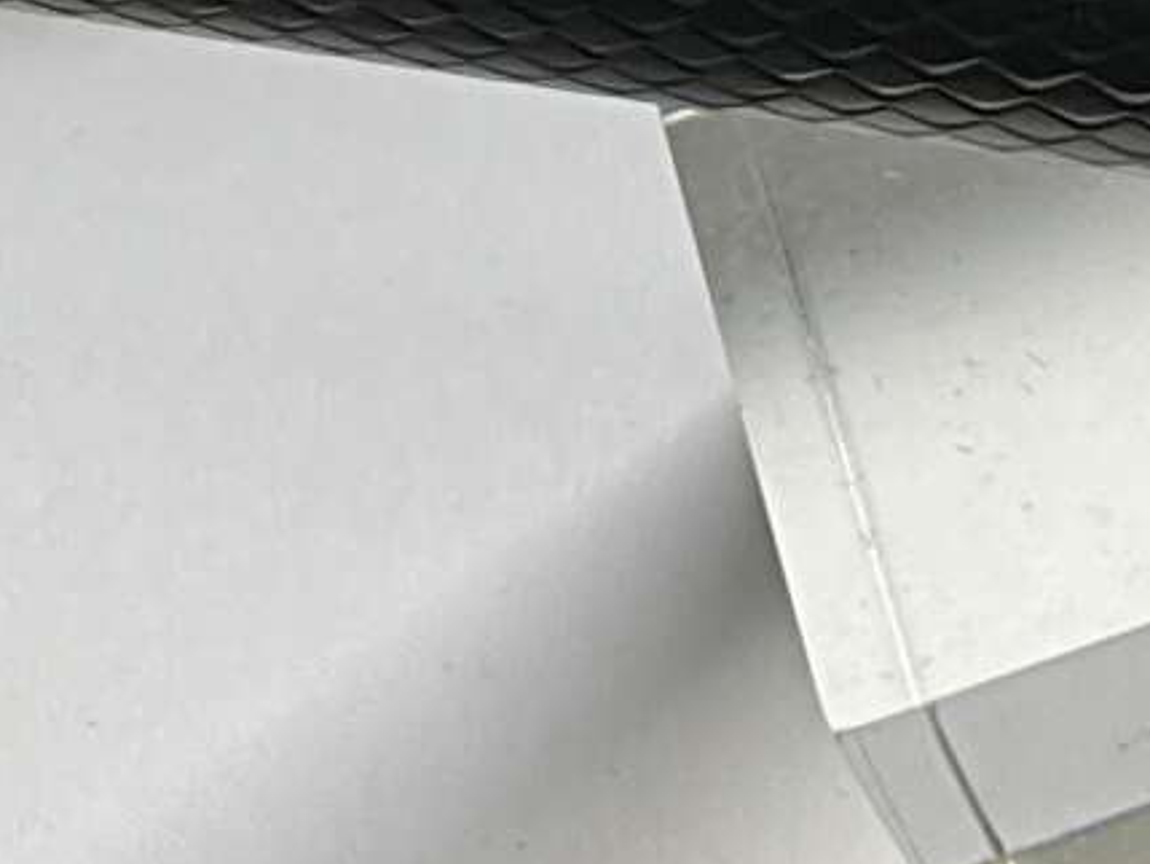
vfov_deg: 8.4
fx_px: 5749
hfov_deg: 11.4
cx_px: 978
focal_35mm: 173
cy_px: -394
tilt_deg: -52.5
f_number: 1.8
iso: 25
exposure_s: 1/122
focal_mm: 3
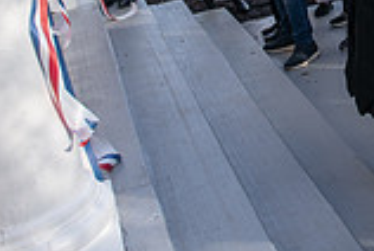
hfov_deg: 21.1
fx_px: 916
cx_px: 473
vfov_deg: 14.6
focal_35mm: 88
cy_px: -115
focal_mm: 24
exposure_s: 1/250
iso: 100
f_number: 4
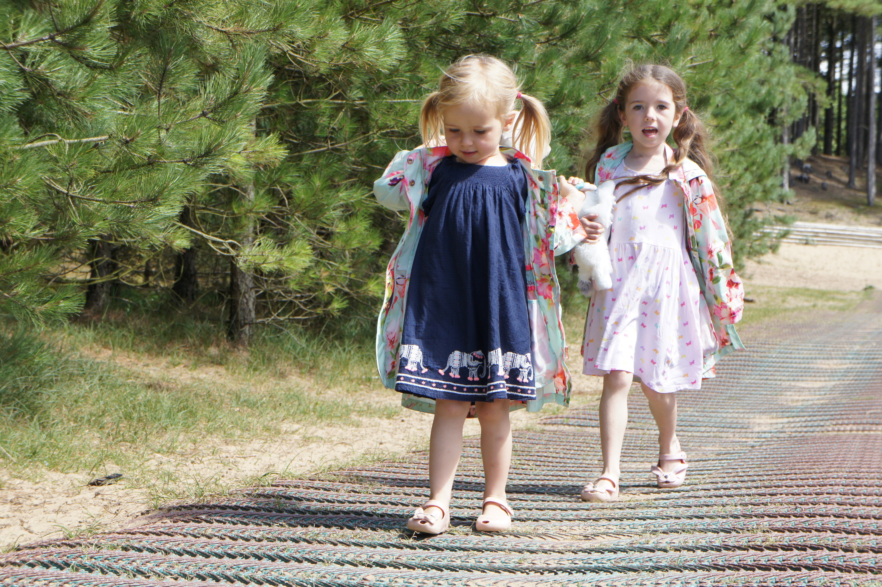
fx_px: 2020
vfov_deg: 16.5
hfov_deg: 24.6
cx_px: 441
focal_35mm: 82
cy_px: 294
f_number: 8
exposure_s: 1/250
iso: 250
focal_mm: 55
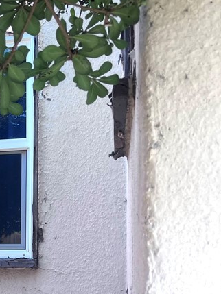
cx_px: -21
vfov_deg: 30.4
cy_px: 238
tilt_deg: +1.2
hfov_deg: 22.4
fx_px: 528
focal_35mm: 62
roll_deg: +0.5
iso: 50
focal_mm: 5.7
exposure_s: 1/902
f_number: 1.5
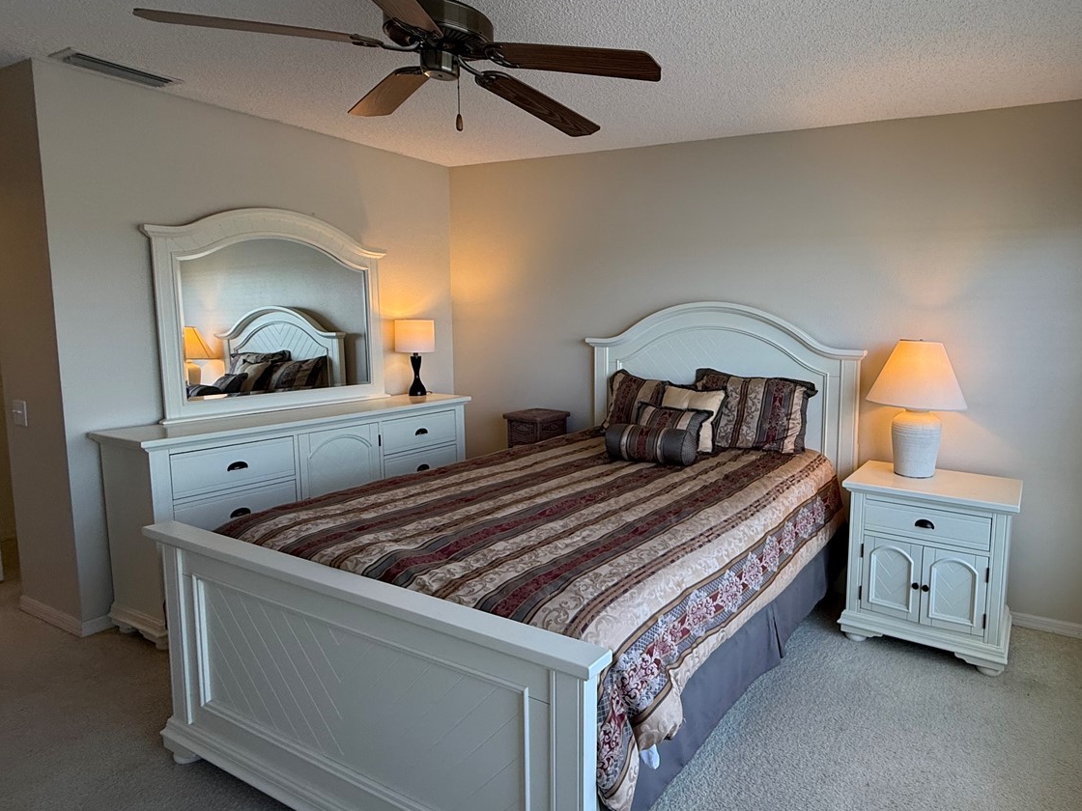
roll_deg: -1.7
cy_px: 373
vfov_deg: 65.9
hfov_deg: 78.3
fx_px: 625
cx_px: 747
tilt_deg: -5.4
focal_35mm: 20
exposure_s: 1/120
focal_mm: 2.22
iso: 100
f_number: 2.2
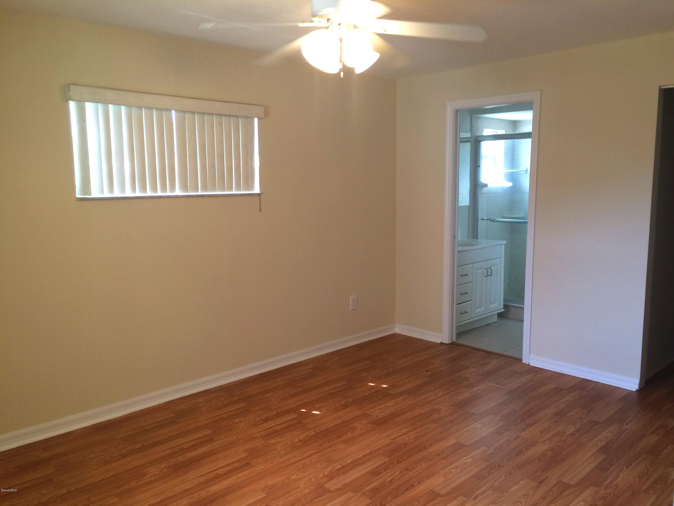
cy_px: 253
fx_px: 565
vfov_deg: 48.2
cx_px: 337
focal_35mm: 29
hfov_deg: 61.7
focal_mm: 4.15
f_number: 2.2
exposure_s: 1/30
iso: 32
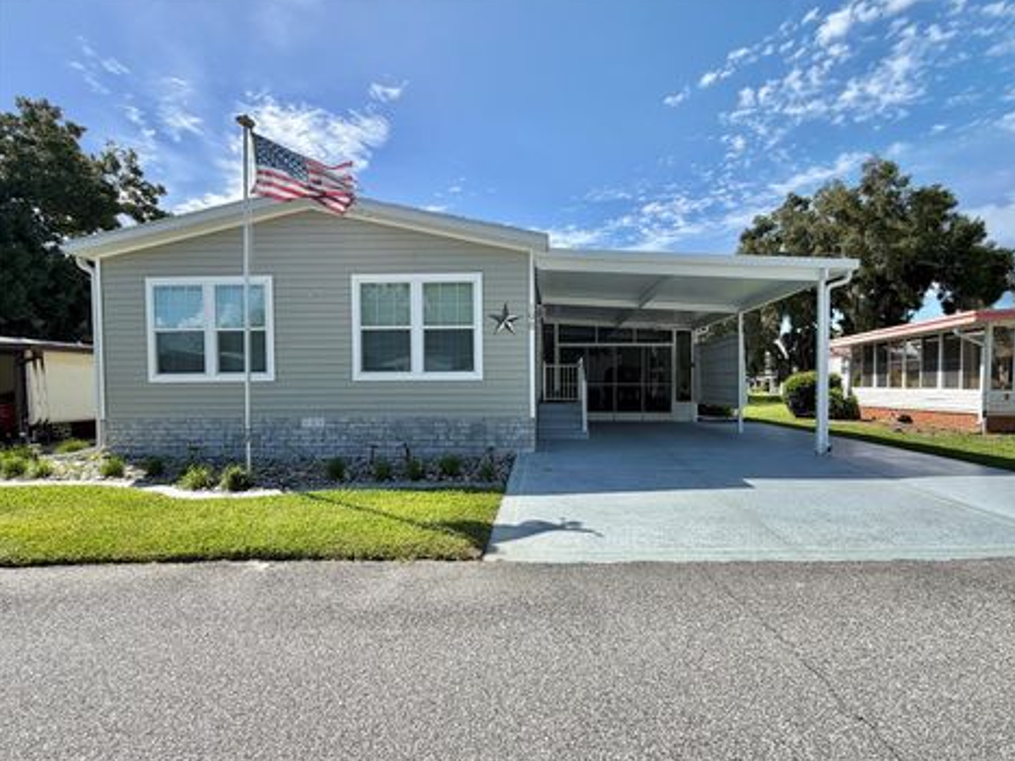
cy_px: 395
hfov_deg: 98.1
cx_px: 539
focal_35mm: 15
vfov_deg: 81.7
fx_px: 440
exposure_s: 1/888
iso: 20
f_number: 2.2
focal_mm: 2.22
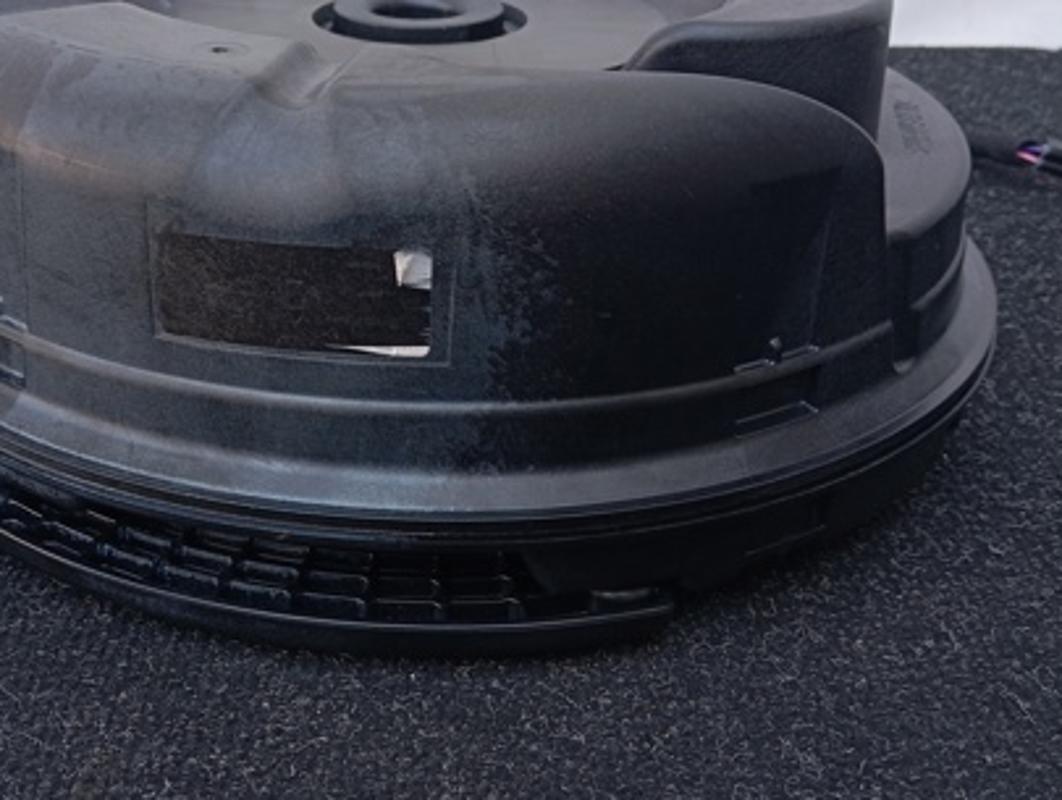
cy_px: 315
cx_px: 334
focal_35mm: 44
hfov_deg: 42.2
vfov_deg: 32.8
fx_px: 1352
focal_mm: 4.22
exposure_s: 1/50
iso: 58
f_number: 1.8
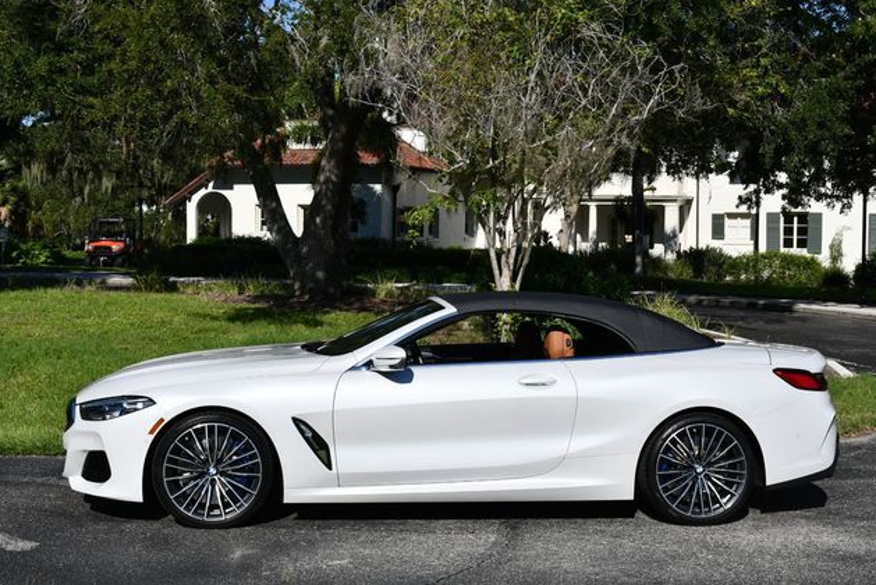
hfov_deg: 35.0
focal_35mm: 57
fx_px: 1388
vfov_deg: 23.8
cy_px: 290
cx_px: 444
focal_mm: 28
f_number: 9
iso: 100
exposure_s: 1/320
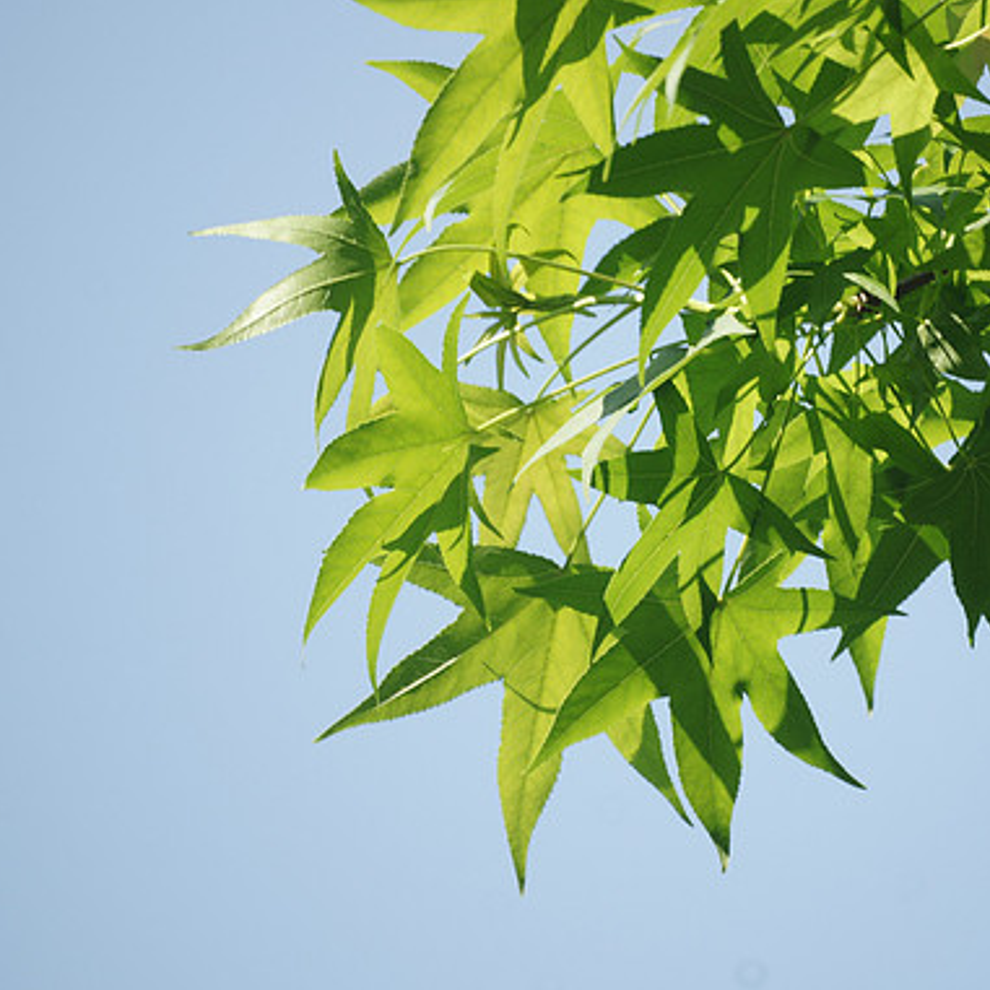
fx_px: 31386
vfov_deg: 1.8
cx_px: 670
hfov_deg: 1.8
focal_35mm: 970
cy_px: 498
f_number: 8
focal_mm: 500
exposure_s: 1/320
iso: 250
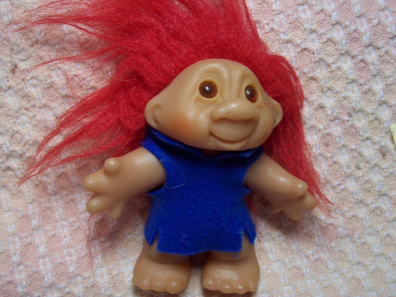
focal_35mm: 37
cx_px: 198
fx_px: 423
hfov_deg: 50.1
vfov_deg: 38.7
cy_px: 148
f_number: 2.8
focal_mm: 5.6
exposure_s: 1/45
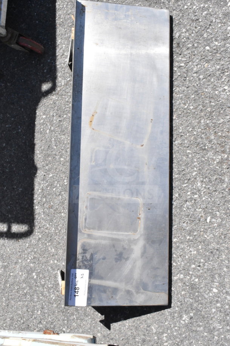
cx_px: 115
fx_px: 402
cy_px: 173
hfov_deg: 31.9
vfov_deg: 46.4
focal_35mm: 42
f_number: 25
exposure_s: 1/2500
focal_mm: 28
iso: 6400
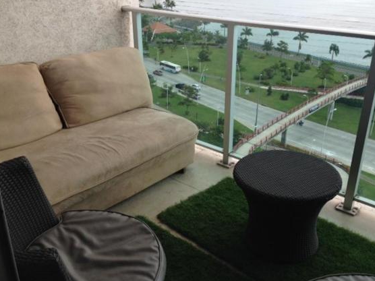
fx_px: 412
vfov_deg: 37.7
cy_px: 136
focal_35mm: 38
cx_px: 198
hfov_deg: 49.0
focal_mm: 4.12
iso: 50
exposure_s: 1/786
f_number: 2.4
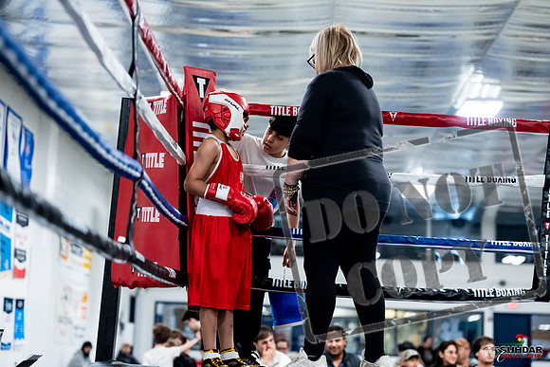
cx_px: 275
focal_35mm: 70
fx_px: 1070
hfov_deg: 28.8
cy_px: 184
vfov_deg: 19.5
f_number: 2.2
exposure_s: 1/800
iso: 4000
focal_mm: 70
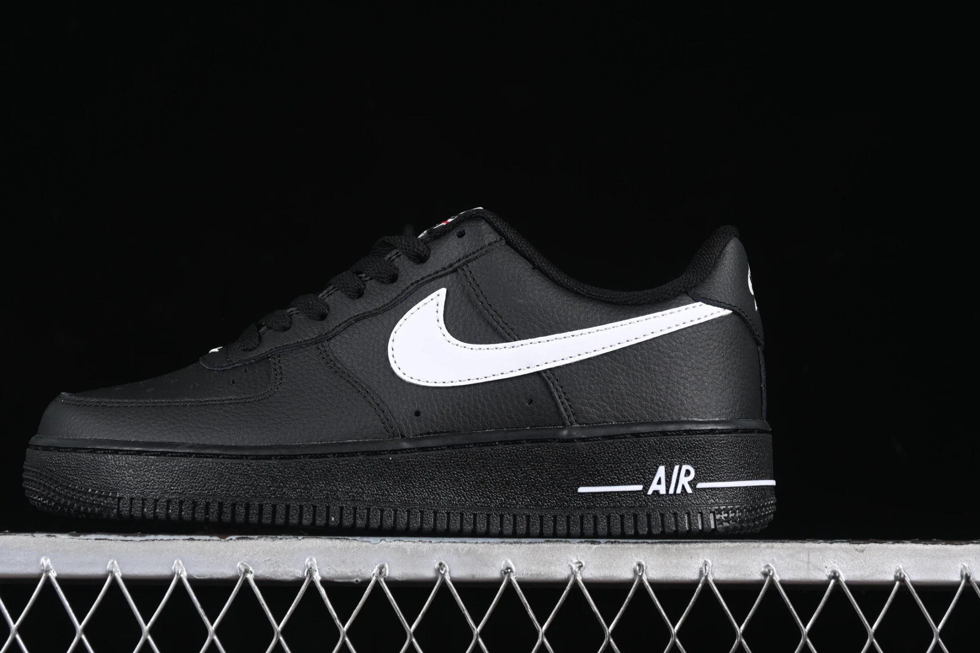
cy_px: 291
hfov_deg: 22.4
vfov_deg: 15.0
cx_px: 409
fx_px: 2477
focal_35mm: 91
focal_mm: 50
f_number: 6.3
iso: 160
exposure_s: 1/60
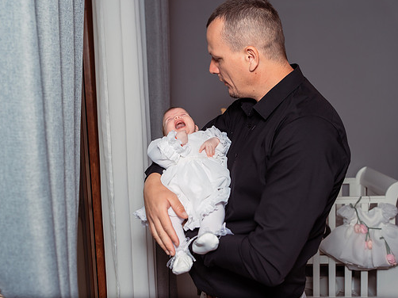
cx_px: 180
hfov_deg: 46.8
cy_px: 148
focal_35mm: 40
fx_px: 460
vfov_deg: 35.9
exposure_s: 1/250
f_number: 3.5
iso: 320
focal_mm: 36
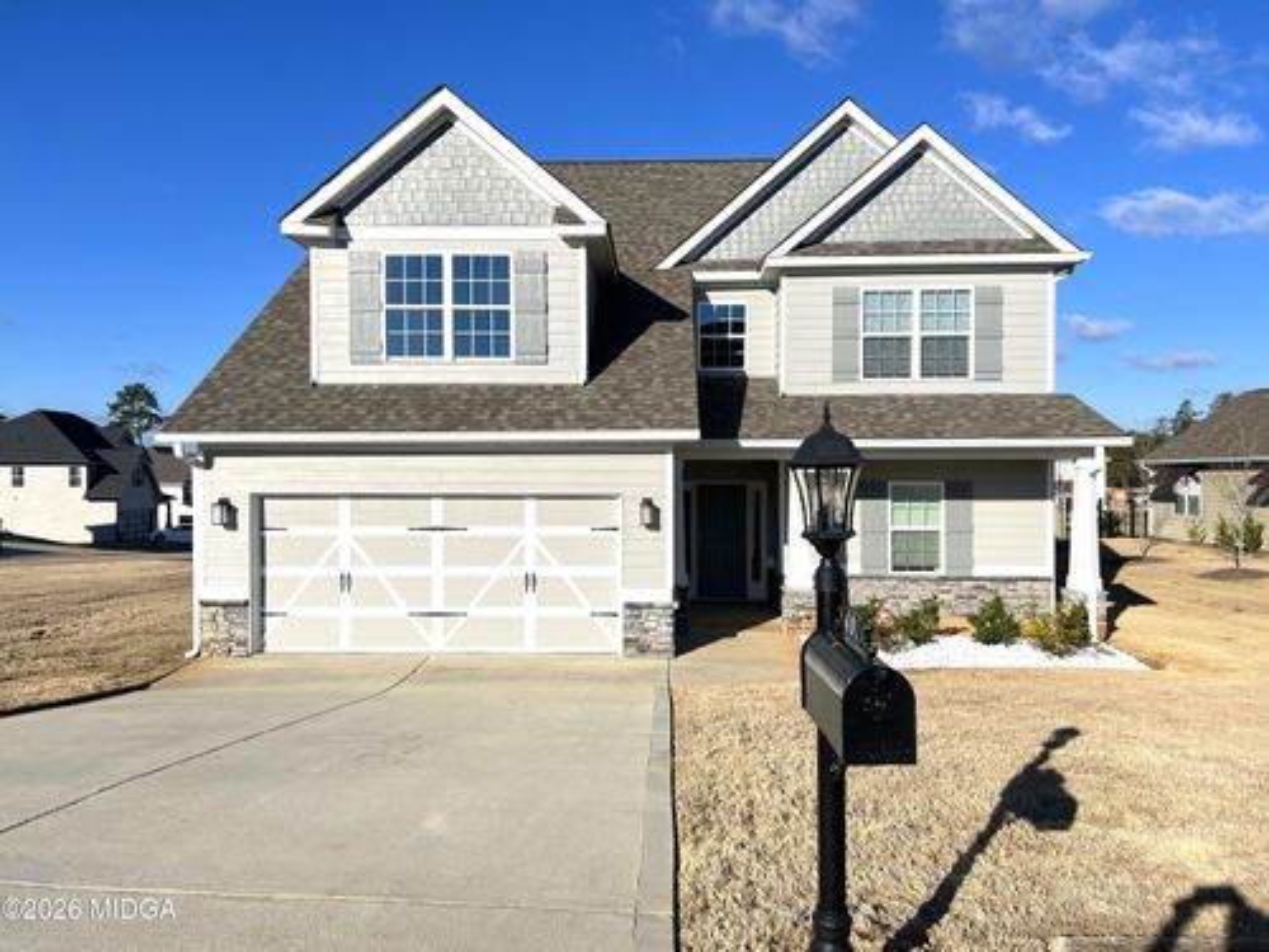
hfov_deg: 67.3
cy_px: 476
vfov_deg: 53.1
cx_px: 634
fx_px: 953
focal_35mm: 26
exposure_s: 1/4831
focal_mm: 5.7
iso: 50
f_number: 1.5
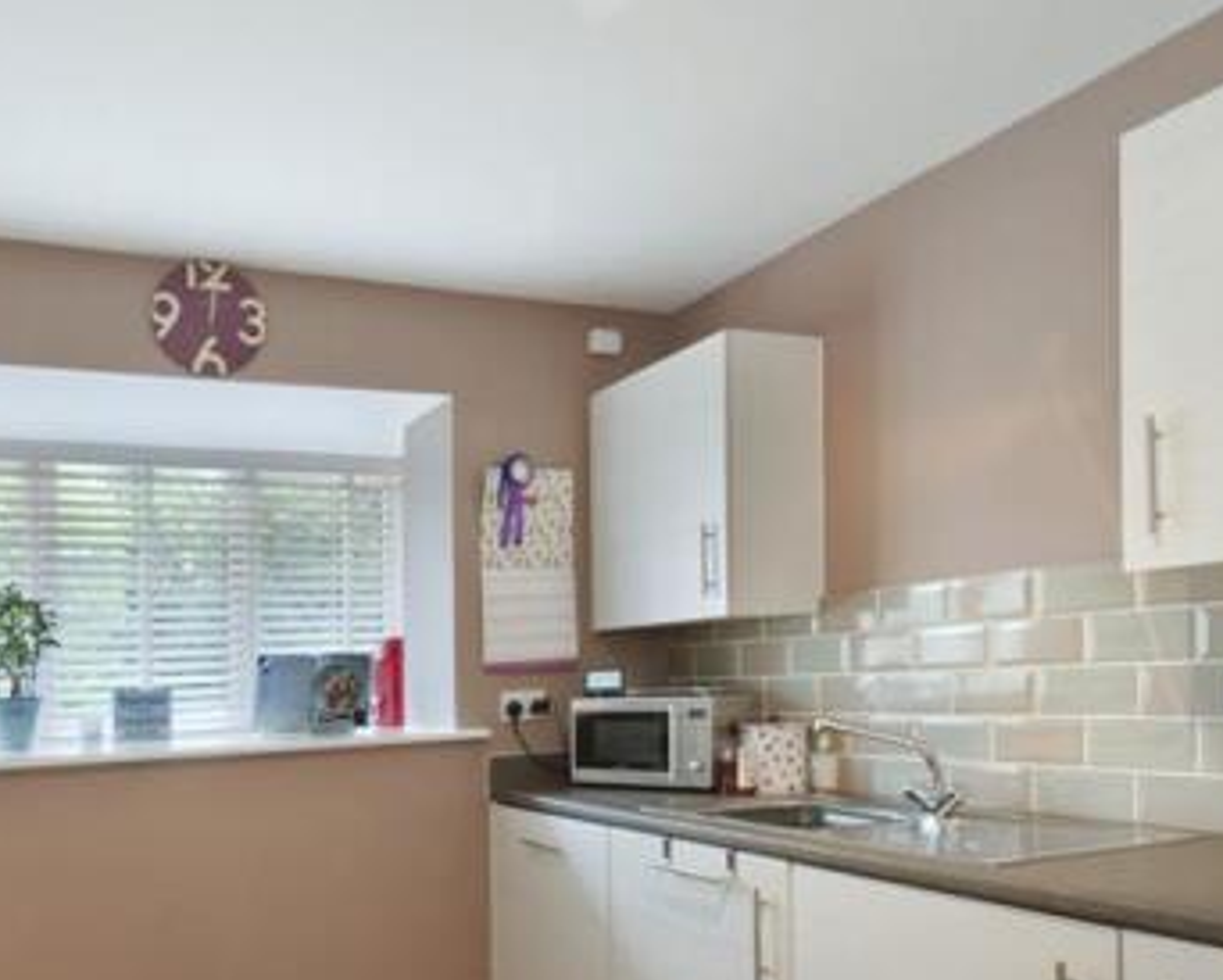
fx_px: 978
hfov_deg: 62.9
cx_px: 440
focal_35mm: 27
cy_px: 714
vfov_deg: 51.4
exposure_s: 1/25
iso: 320
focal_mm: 10
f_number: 8
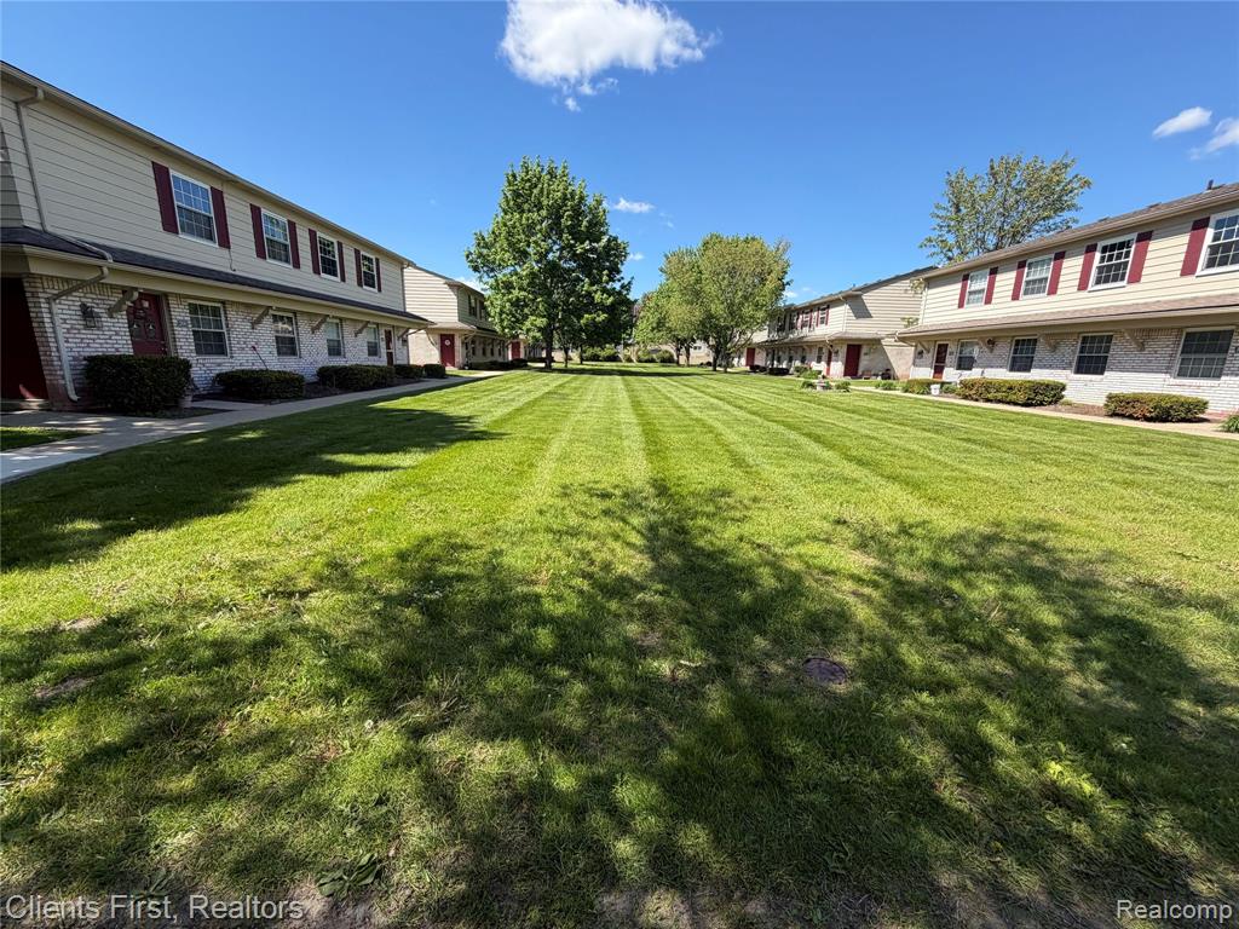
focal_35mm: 14
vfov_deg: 85.7
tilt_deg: -12.8
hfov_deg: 102.1
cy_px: 464
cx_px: 620
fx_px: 501
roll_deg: -1.1
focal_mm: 2.22
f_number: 2.2
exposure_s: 1/760
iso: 40
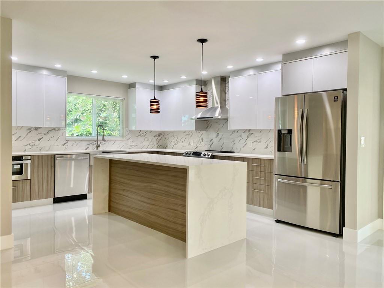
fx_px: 288
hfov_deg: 67.3
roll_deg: -0.4
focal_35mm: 26
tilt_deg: -2.2
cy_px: 144
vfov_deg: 53.1
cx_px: 192
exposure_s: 1/120
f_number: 1.8
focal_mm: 4.25
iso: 80
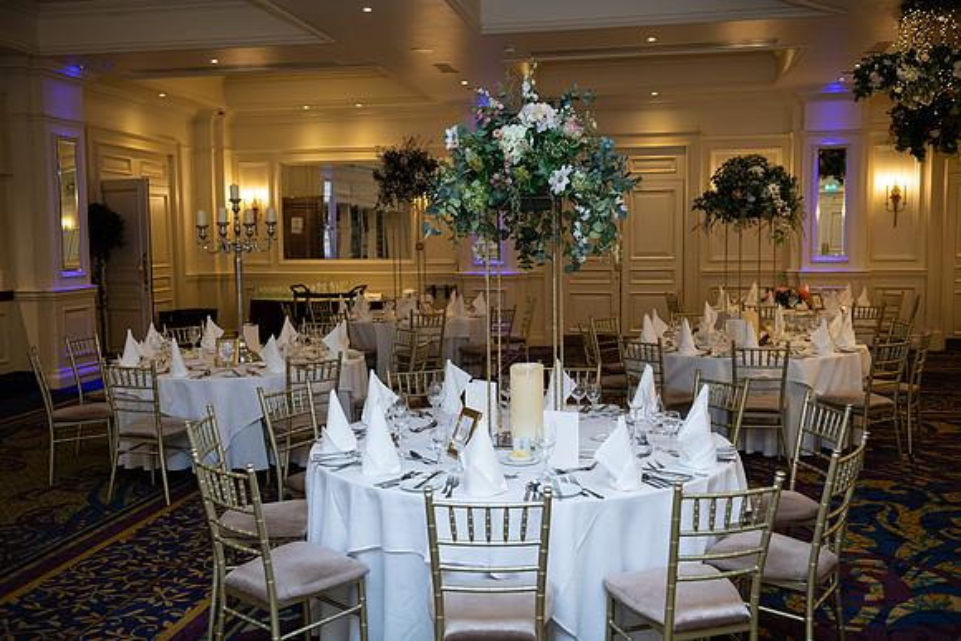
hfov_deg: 54.4
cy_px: 320
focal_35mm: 35
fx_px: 934
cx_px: 480
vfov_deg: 37.9
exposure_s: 1/160
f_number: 3.5
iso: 640
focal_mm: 35
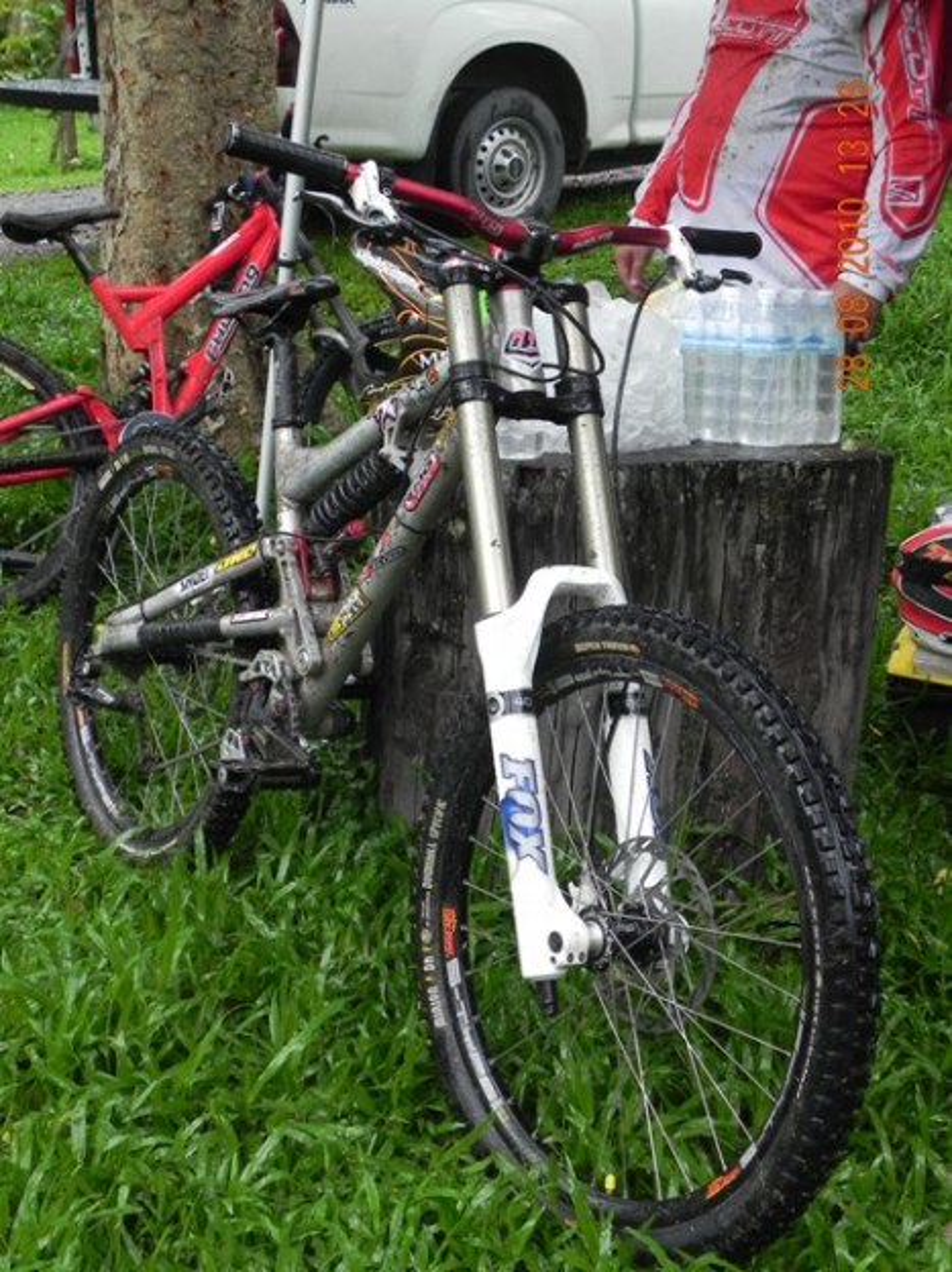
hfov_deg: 28.0
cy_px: 636
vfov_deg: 36.8
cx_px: 476
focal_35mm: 52
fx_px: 1909
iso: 160
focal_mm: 9.2
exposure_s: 1/104
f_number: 4
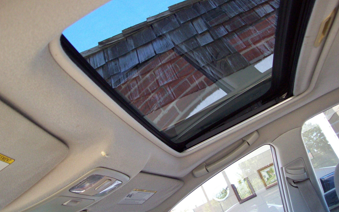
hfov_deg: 50.4
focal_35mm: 39
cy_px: 90
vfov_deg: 32.7
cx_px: 166
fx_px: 360
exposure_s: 1/92.7
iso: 200
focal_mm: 6
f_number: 2.7
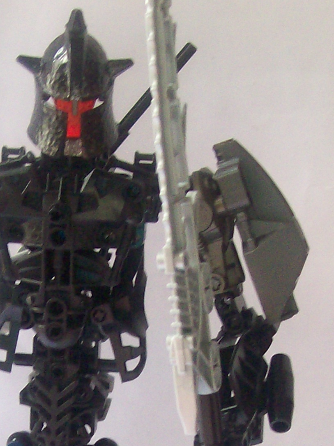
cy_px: 432
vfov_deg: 18.8
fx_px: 1312
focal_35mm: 102
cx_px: 59
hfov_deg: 14.4
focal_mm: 6
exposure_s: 1/24.2
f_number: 2.7
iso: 160
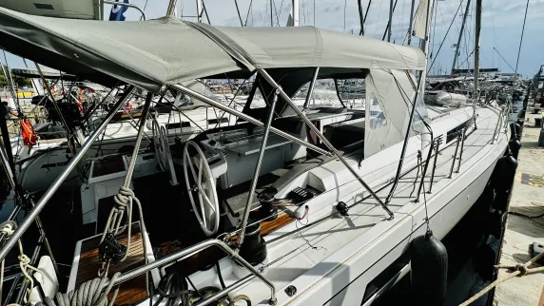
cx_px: 283
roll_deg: +0.1
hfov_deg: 99.3
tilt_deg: -11.4
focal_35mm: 16
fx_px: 231
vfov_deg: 66.8
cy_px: 131
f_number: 2.2
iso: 50
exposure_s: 1/4651
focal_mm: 2.22
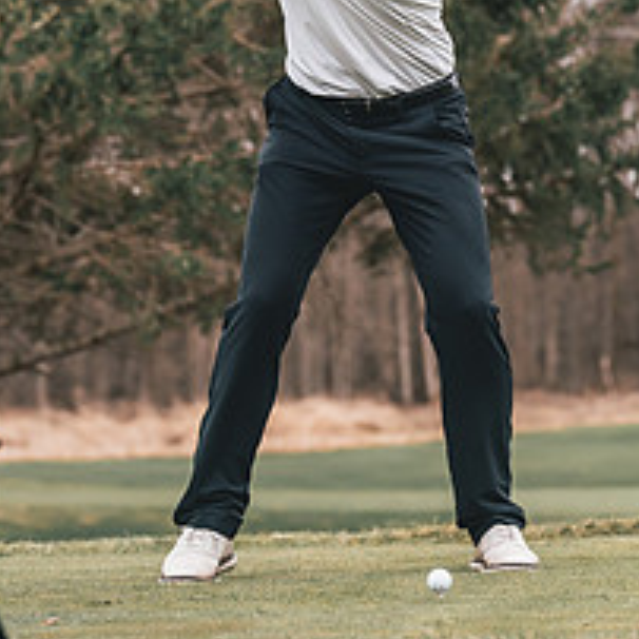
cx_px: 522
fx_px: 3697
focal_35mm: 177
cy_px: 52
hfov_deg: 9.9
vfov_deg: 9.8
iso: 640
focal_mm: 70
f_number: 2.8
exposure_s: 1/4000
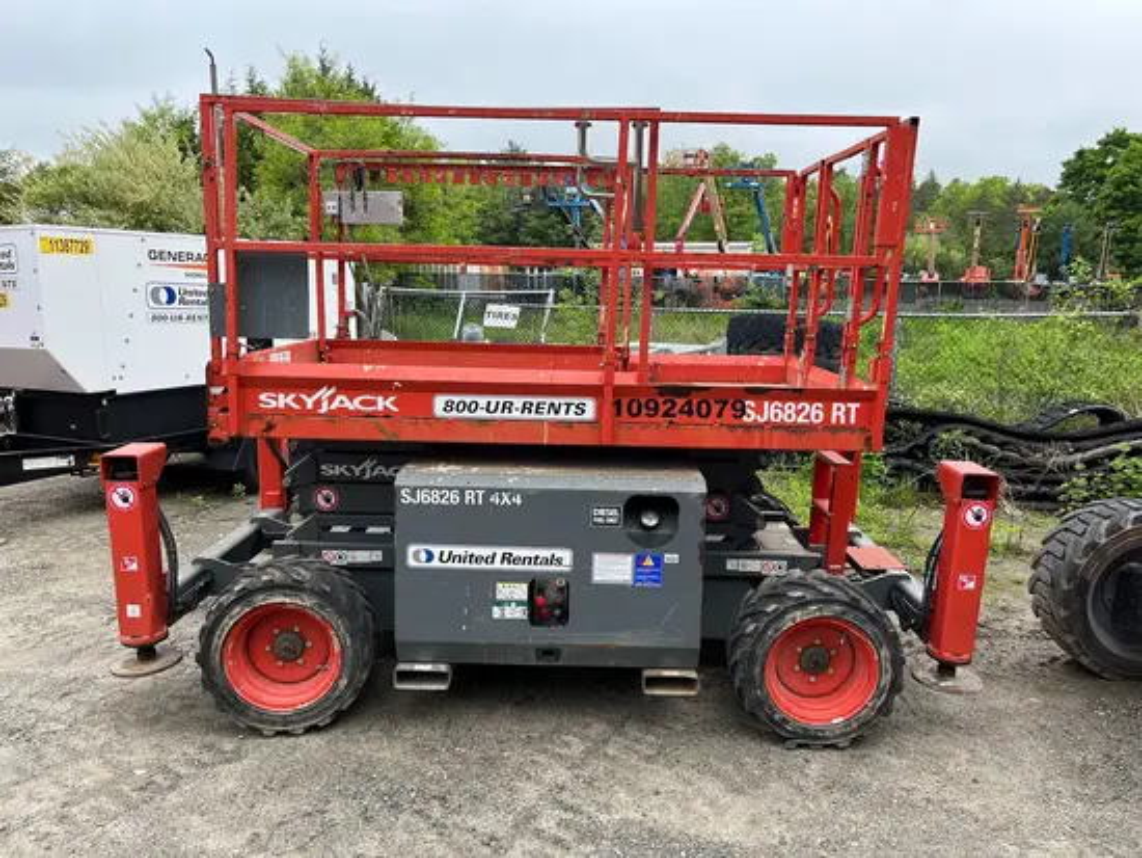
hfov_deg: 67.3
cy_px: 429
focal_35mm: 26
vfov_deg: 53.1
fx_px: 858
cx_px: 571
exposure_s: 1/491
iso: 50
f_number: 1.6
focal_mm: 5.1
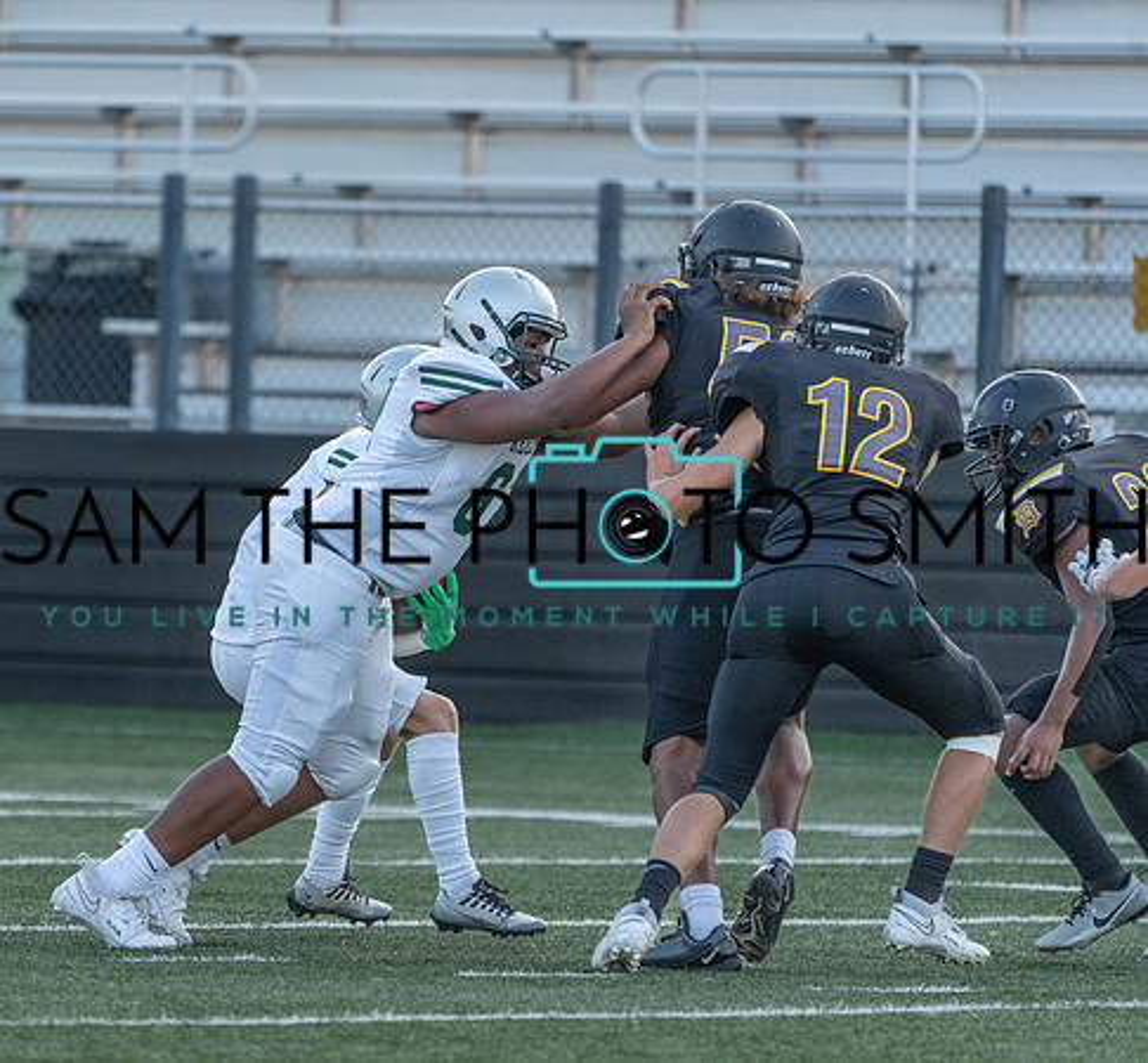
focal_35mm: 516
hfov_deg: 3.5
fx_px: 18654
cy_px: 560
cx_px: 309
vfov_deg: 3.3
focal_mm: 400
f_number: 5.6
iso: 1000
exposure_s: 1/1000
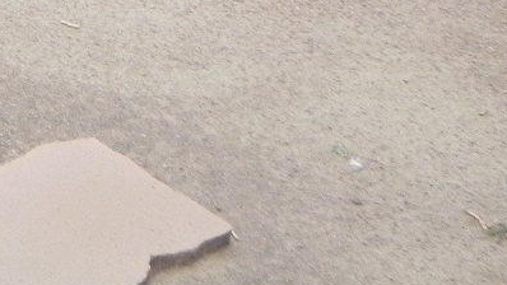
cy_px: -370
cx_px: -437
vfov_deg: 9.6
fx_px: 1533
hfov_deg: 15.7
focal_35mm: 114
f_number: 6.3
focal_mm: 4.6
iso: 224
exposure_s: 1/293
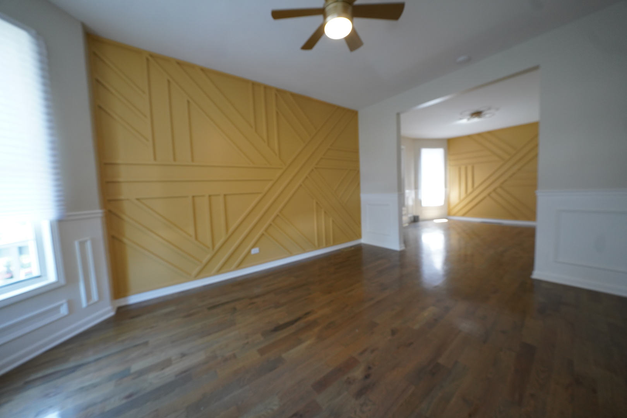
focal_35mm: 12
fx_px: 209
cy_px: 209
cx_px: 314
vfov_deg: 90.0
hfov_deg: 112.6
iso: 1250
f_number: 2.8
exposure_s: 1/160
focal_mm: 12
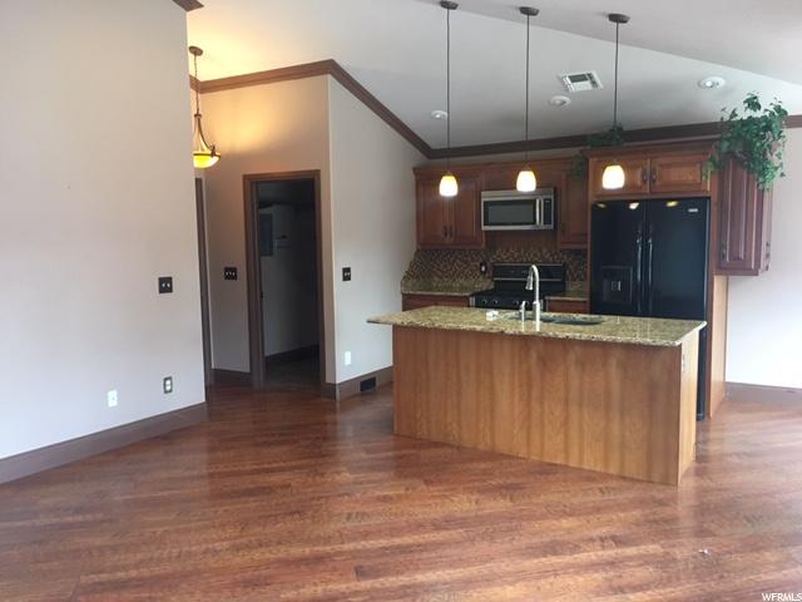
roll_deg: +1.0
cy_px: 301
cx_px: 401
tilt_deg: -4.7
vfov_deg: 48.2
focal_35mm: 29
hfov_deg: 61.7
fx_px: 672
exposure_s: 1/30
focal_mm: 4.15
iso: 125
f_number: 2.2
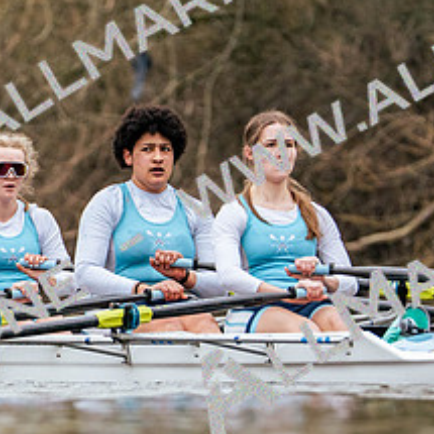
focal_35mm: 919
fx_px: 13036
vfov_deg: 1.9
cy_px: 253
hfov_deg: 1.9
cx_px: 28
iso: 3200
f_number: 6.3
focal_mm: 400
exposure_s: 1/2000
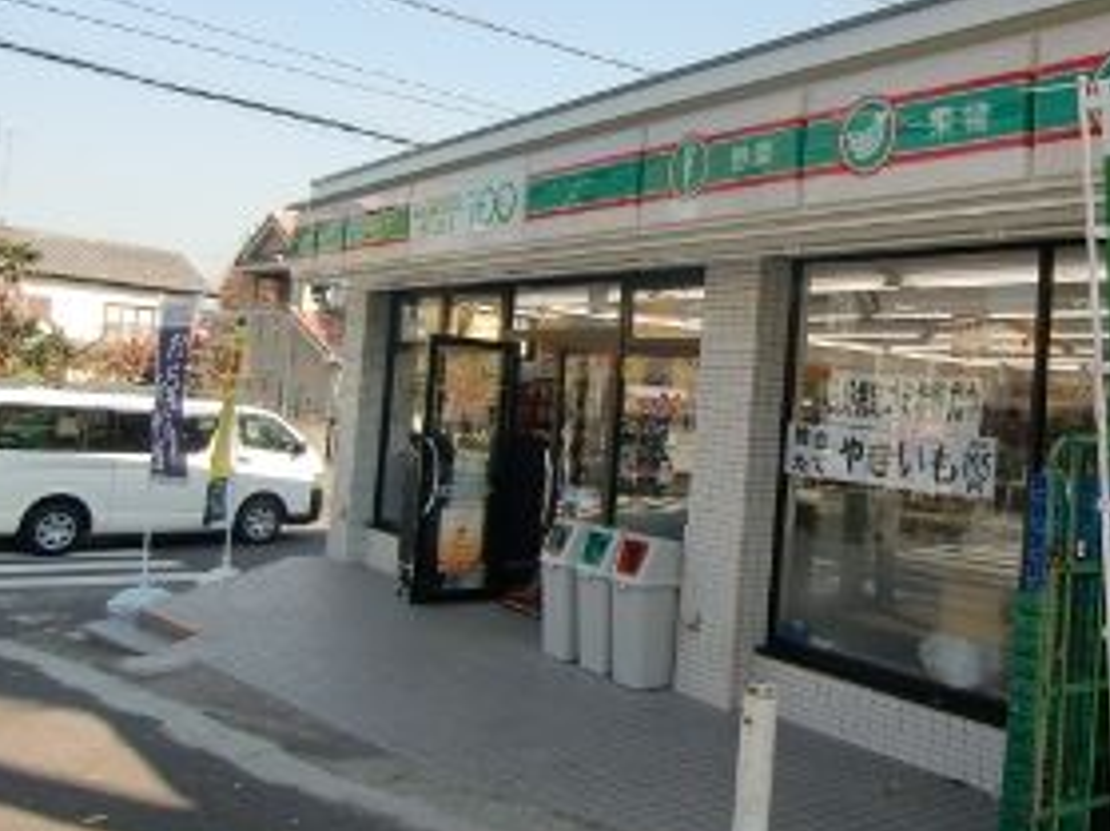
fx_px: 1058
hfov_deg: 54.2
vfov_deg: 42.8
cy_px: 366
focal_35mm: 33
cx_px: 744
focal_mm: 4.3
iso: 64
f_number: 3.2
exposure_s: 1/400
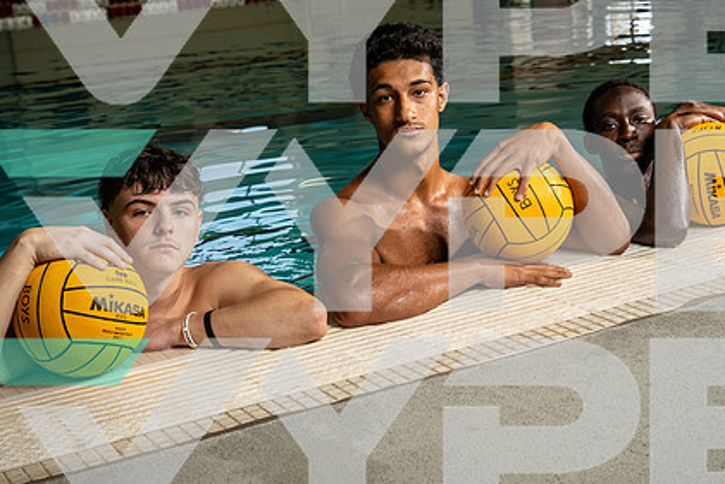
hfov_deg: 32.3
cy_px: 221
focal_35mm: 62
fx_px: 1249
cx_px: 415
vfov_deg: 21.9
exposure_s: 1/250
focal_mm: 45
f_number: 5.6
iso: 640
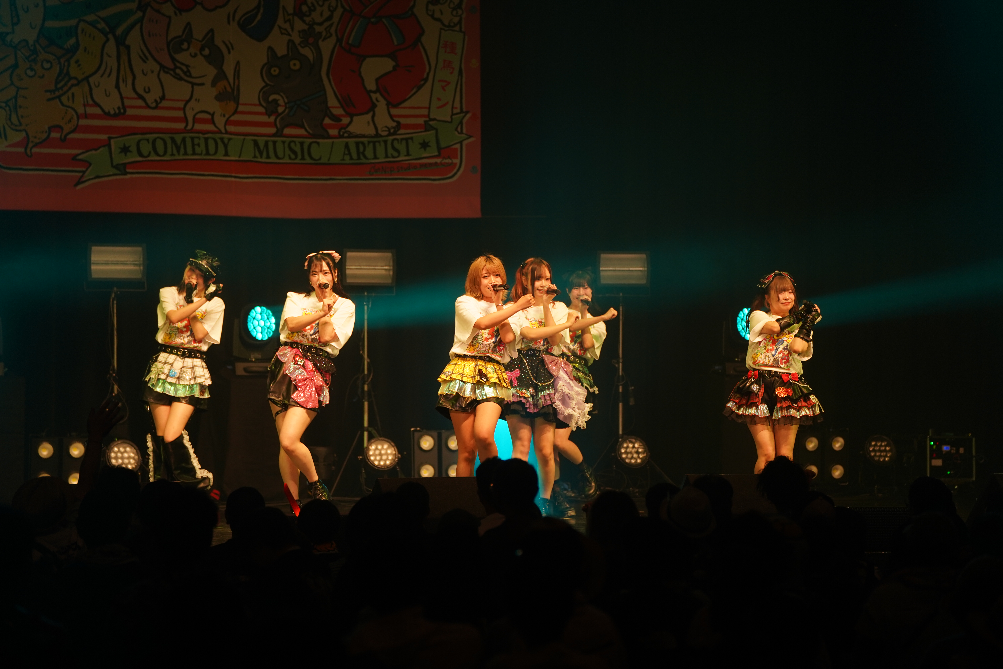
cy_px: 334
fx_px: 3538
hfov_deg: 16.1
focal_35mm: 127
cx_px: 502
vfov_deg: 10.8
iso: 800
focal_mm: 127
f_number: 2.8
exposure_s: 1/500
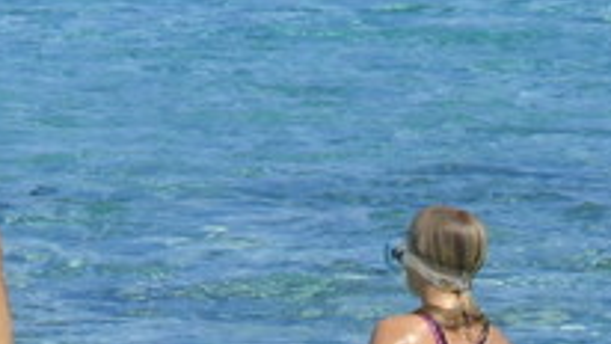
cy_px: -245
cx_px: 68
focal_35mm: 885
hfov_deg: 2.4
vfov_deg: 1.4
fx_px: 14342
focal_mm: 33
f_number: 5
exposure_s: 1/640
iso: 80
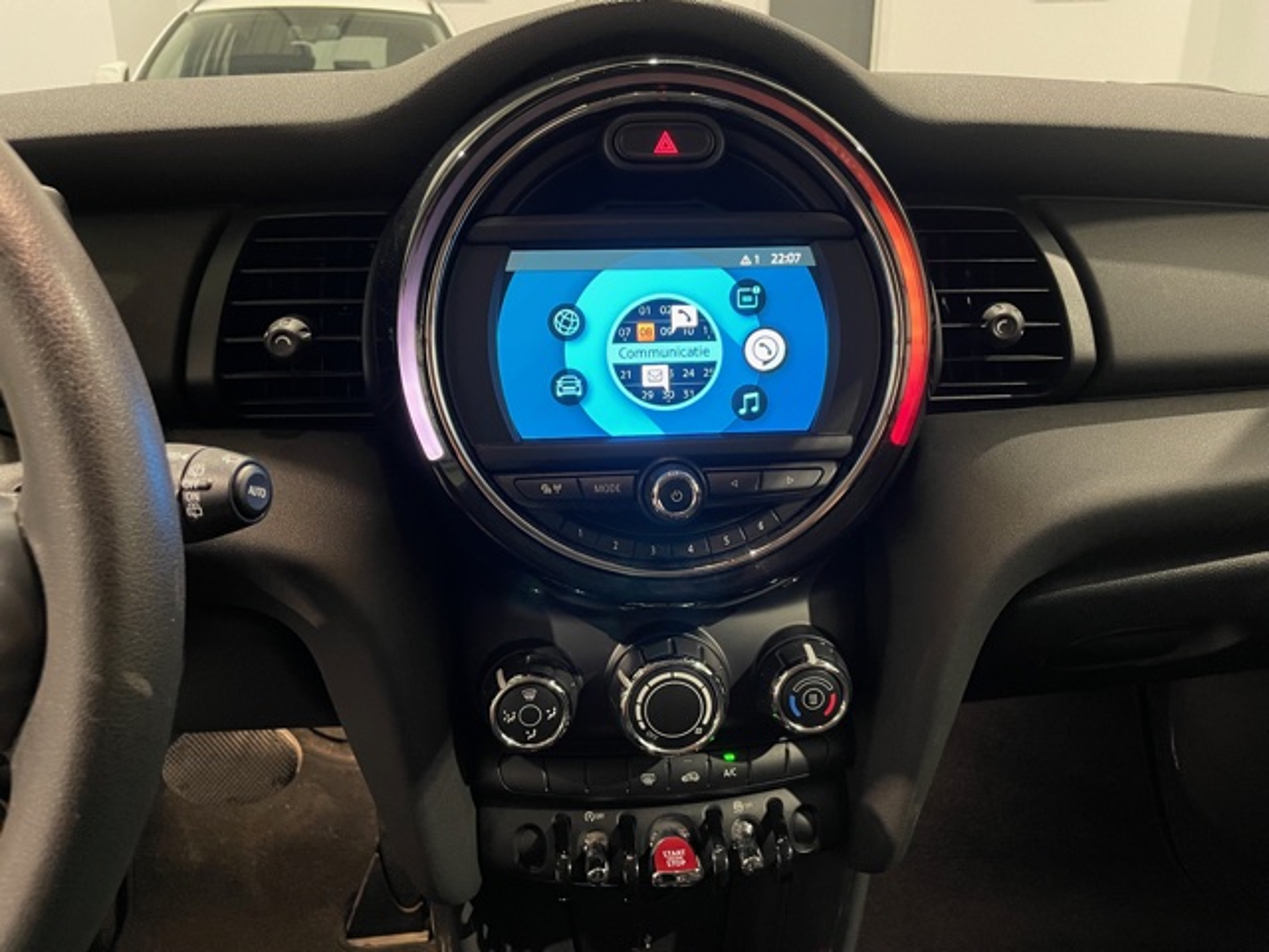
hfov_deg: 67.3
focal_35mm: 26
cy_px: 476
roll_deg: -0.5
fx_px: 953
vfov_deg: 53.1
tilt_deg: -21.4
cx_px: 634
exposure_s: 1/30
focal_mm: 4.2
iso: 640
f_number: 1.6
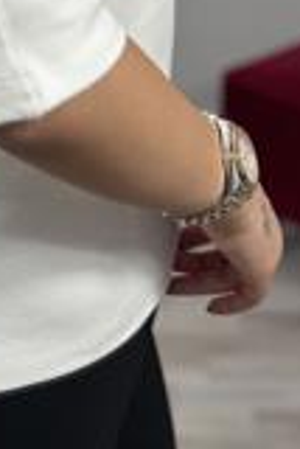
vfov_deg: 15.4
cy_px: -46
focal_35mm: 129
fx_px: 1609
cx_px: -53
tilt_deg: -36.3
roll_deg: +4.9
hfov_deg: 10.5
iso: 80
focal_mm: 6.86
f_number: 1.78
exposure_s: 1/100
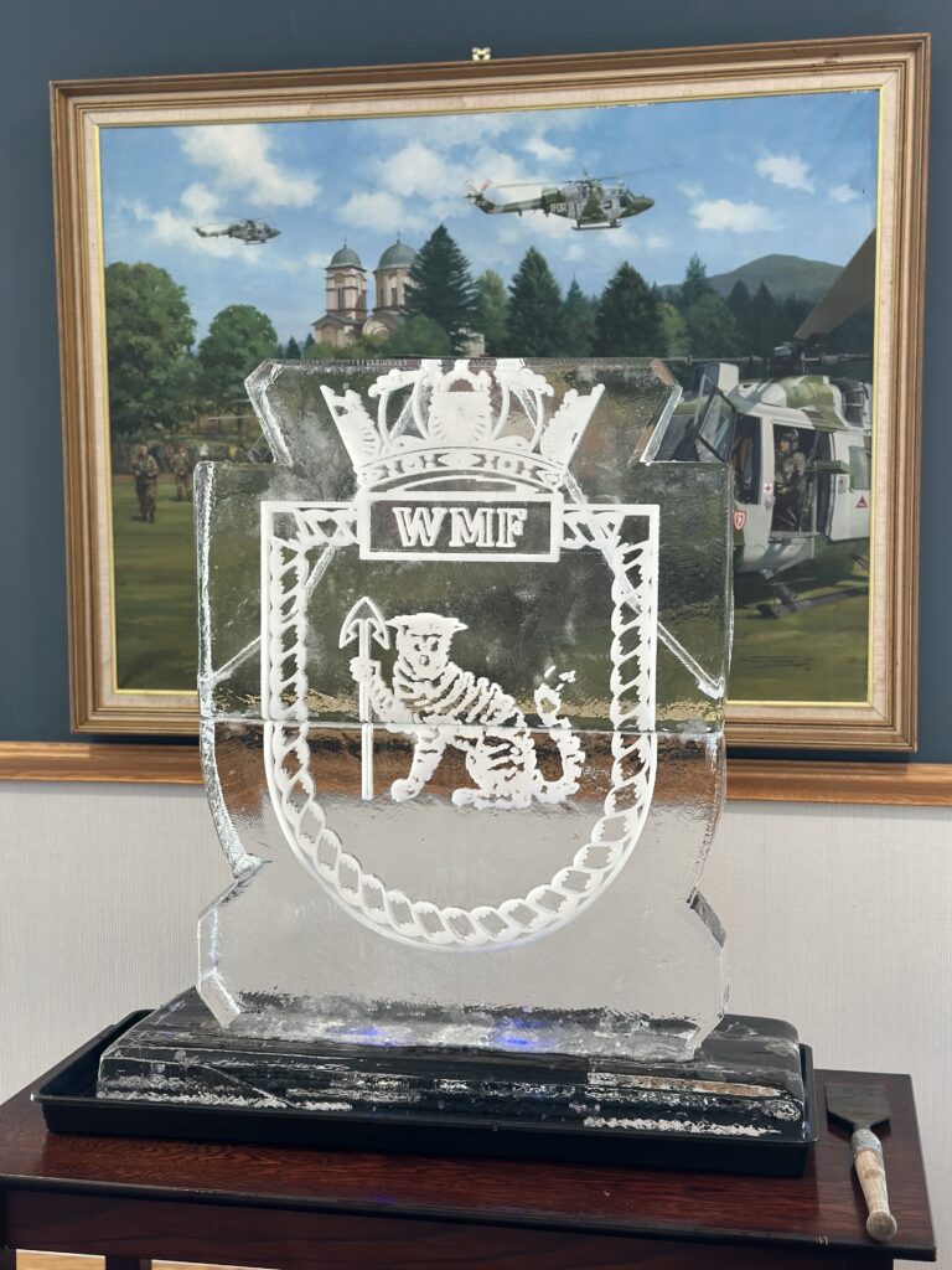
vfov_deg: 39.7
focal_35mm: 48
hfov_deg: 30.3
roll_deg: +1.2
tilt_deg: -2.6
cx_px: 476
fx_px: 1760
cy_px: 635
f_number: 1.78
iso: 100
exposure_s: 1/100
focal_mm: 6.86
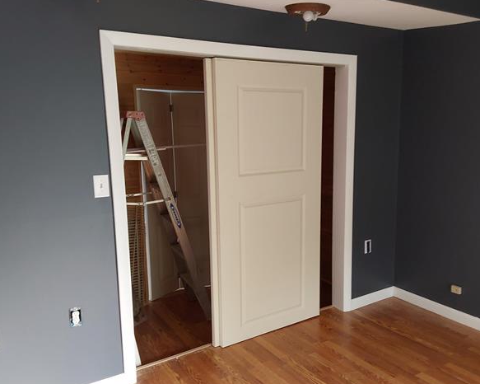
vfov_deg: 48.5
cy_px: 195
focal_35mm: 30
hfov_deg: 58.8
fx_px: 426
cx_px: 246
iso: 160
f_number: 1.9
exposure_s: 1/50
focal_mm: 2.91
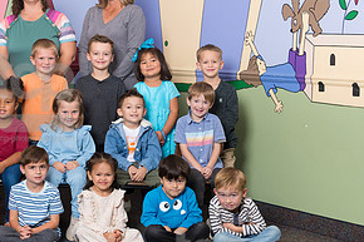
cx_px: 36
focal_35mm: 83
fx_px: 839
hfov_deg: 23.8
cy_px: 107
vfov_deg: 16.4
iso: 500
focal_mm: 34
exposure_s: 1/250
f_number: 6.3
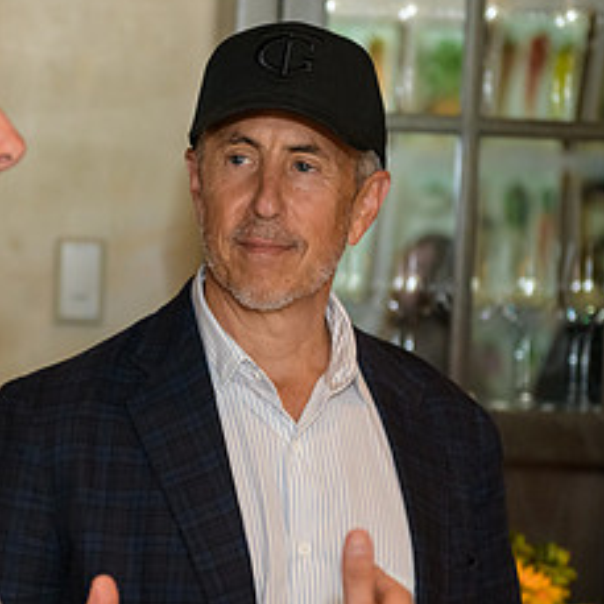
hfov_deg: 11.5
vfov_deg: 11.6
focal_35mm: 151
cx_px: 150
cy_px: 365
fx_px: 2981
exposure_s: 1/125
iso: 1250
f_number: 3.2
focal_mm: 70
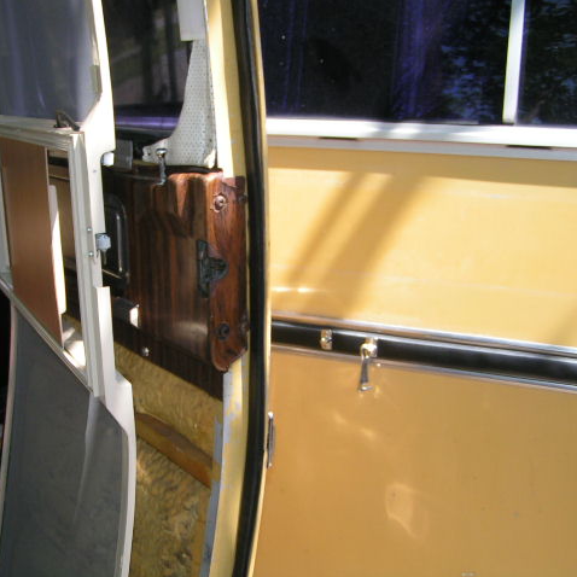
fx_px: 849
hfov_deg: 37.3
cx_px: 210
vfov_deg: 37.6
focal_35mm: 45
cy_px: 288
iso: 50
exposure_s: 1/250
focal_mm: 5.8
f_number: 2.8
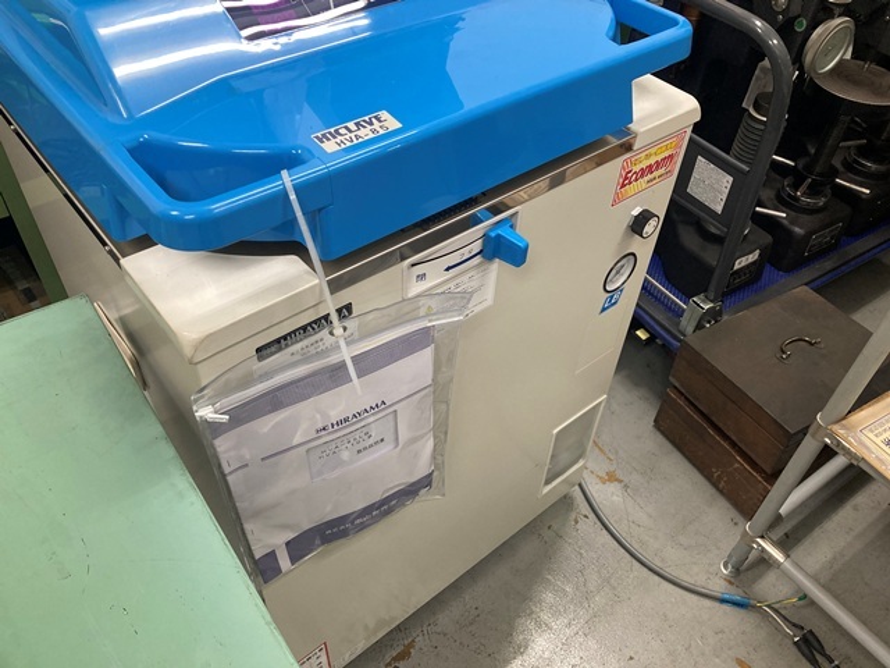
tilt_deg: -45.2
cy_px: 334
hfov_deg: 63.4
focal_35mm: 28
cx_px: 445
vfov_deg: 49.7
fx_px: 720
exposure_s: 1/60
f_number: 1.8
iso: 125
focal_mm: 3.99
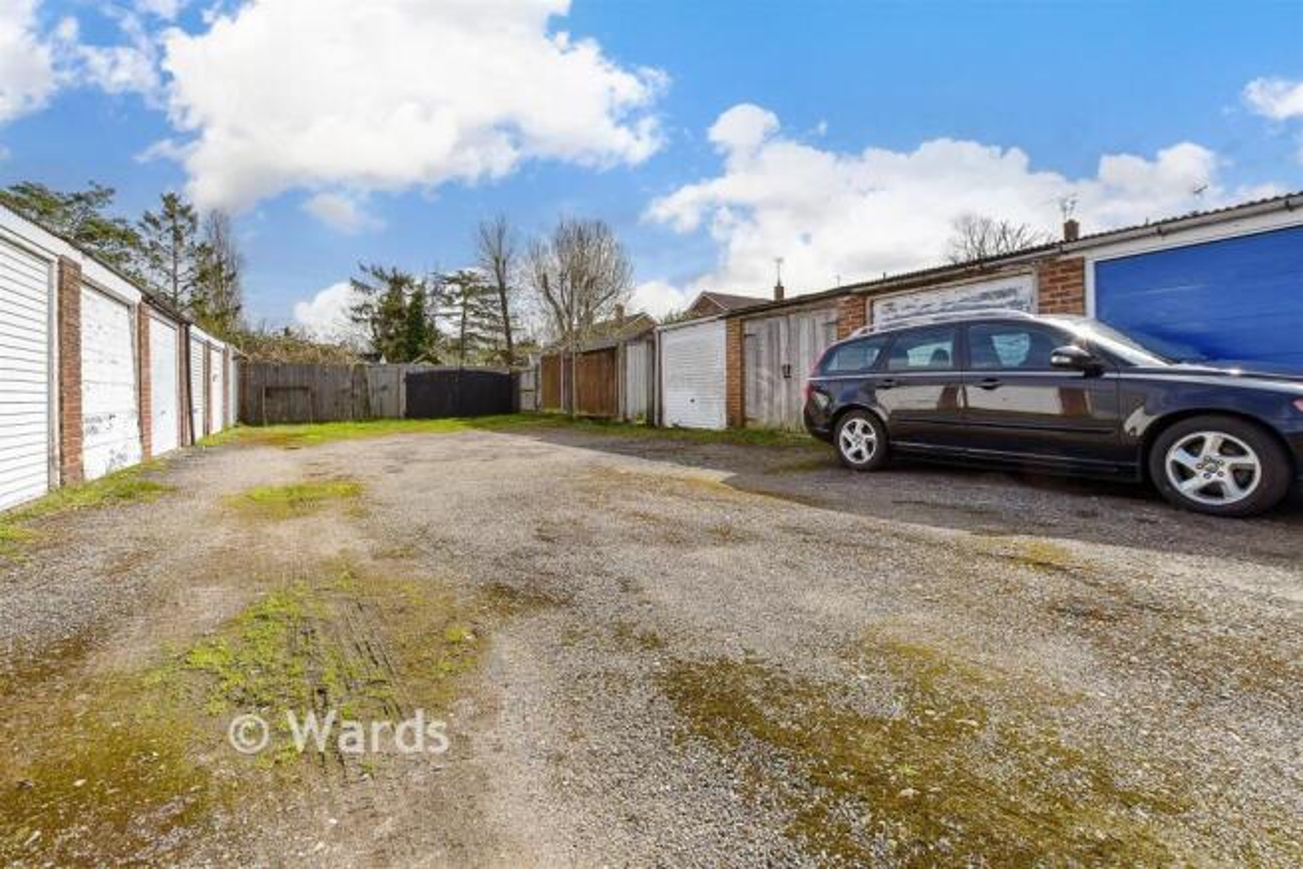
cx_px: 652
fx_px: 905
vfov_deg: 51.3
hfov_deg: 71.5
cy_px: 434
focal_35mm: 25
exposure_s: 1/320
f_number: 8
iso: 160
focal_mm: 17
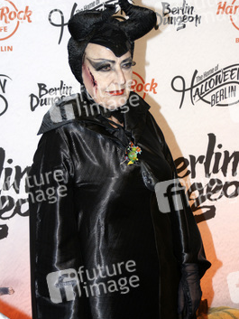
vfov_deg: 20.0
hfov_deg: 15.1
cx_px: 120
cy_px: 146
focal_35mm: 98
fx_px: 902
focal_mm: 60
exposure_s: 1/250
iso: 500
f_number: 5.6
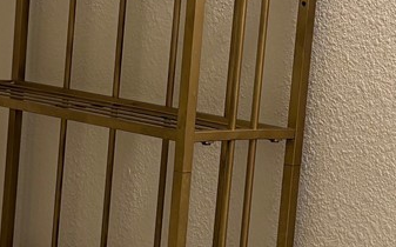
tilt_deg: -6.9
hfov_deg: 15.9
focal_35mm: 131
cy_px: 143
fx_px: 1413
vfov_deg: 10.0
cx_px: 123
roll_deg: -4.3
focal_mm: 5.96
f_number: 1.6
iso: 80
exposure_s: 1/60
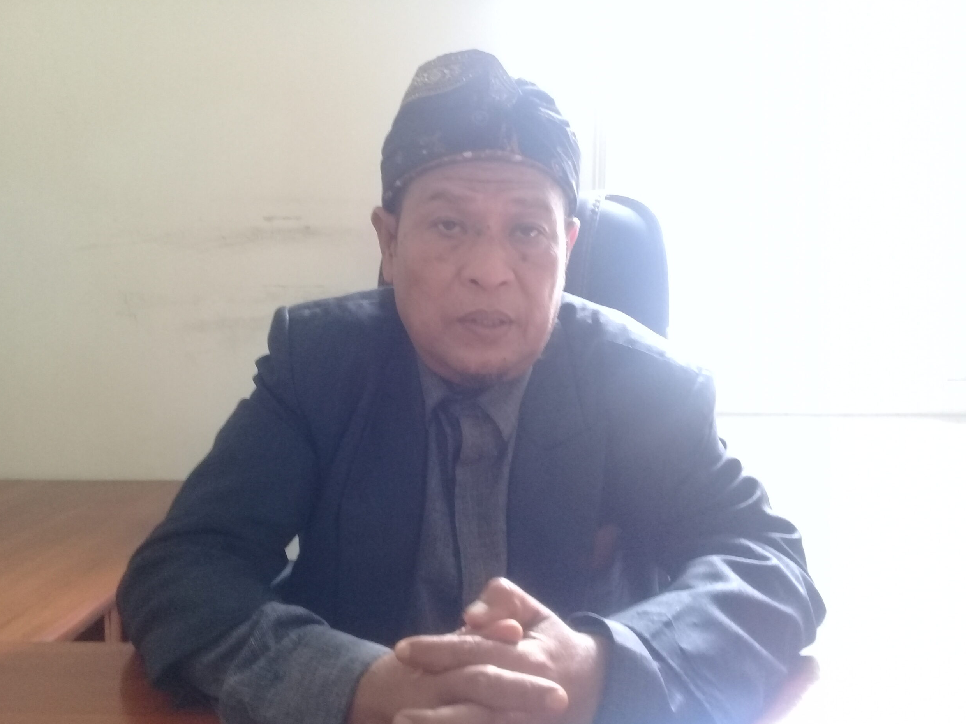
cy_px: 371
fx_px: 893
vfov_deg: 44.2
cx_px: 475
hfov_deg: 56.8
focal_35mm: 32
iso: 200
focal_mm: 3.3
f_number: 2.2
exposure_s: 1/17
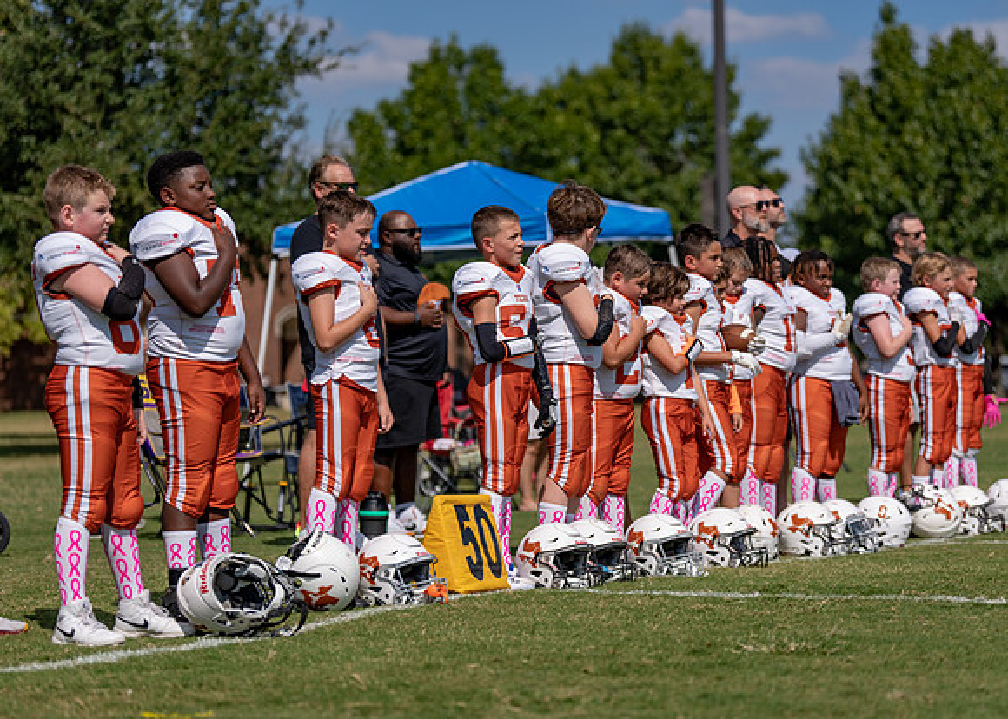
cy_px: 360
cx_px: 504
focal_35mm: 110
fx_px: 3149
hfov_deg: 18.2
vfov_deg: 13.0
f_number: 2.8
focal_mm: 105
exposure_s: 1/3200
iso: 100
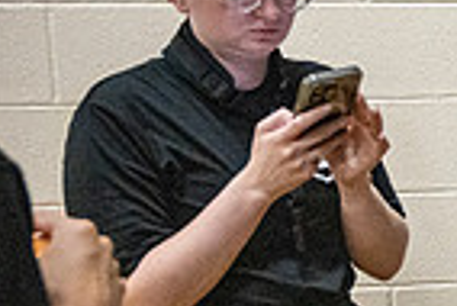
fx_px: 1245
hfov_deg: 16.1
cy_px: 159
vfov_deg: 14.0
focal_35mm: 98
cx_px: 920
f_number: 4
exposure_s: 1/800
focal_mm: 24
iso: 8000
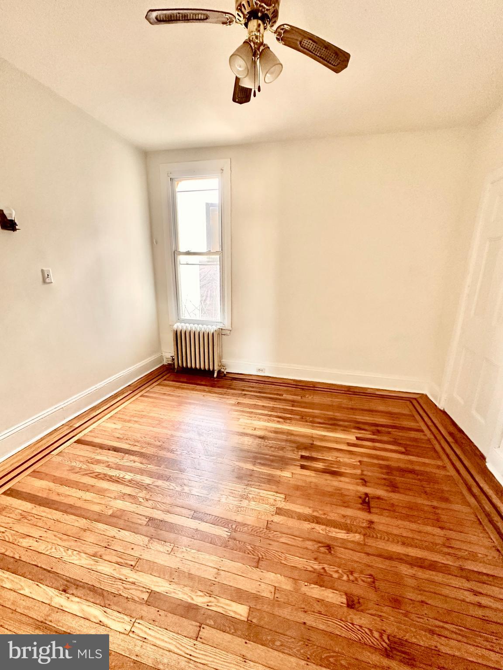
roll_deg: -1.3
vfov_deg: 102.1
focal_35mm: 14
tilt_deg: -14.5
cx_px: 252
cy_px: 335
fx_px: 271
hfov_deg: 85.7
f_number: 2.2
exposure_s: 1/97
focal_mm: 2.22
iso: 320
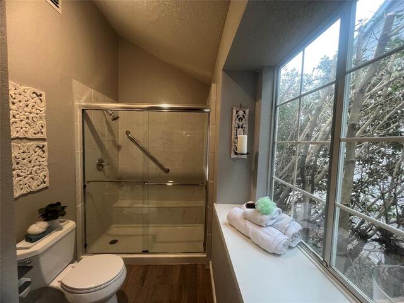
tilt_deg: -3.9
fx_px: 152
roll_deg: -1.3
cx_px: 202
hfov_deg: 106.2
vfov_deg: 89.9
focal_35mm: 13
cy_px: 152
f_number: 1.8
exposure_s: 1/60
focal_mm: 1.57
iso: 320
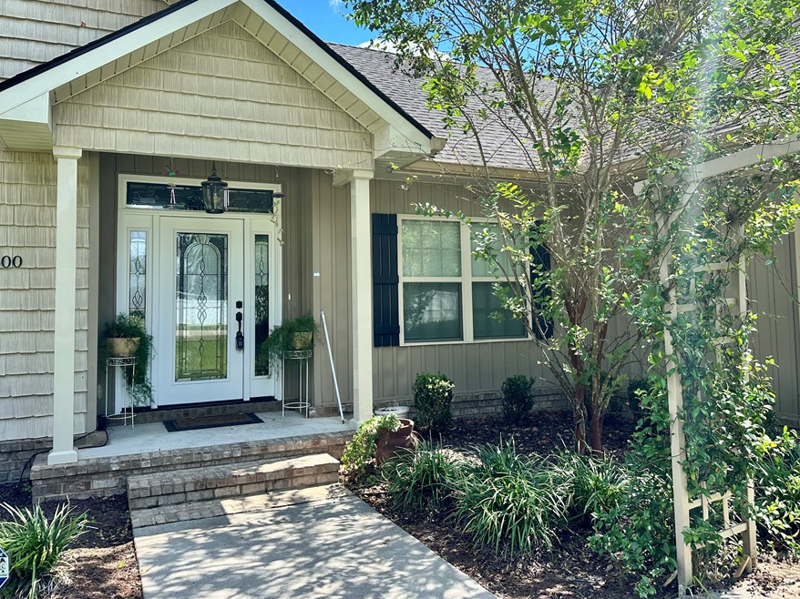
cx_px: 375
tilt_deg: +3.3
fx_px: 647
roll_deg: -0.8
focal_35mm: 28
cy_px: 261
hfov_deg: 63.4
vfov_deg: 49.6
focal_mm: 6.86
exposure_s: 1/1321
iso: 80
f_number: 1.78
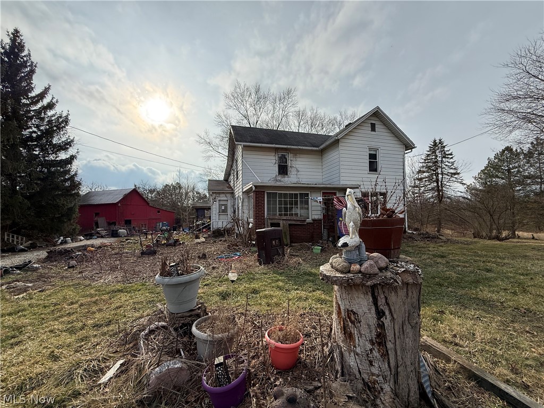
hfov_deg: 102.1
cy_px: 204
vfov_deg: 85.7
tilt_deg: +3.6
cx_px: 272
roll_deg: +0.8
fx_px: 220
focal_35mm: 14
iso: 80
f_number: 2.2
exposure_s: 1/2841
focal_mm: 2.22
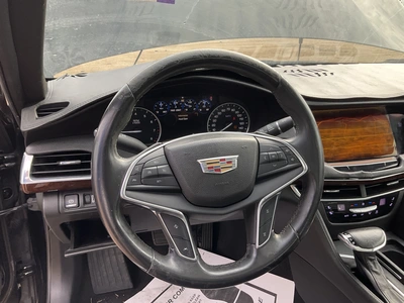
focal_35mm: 29
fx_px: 338
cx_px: 202
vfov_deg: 48.2
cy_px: 152
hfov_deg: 61.7
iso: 20
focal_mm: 3
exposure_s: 1/122
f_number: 1.8
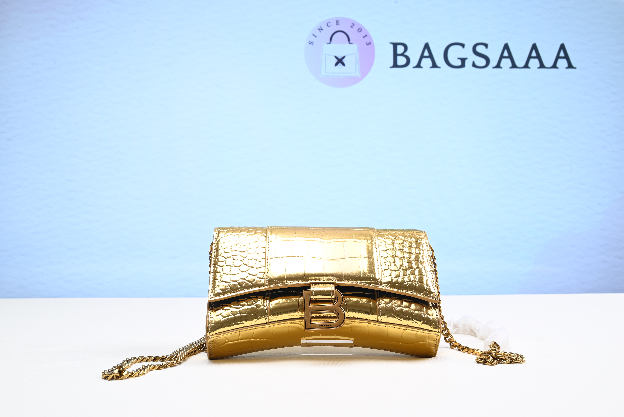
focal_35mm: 37
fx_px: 642
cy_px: 208
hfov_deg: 51.9
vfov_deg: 36.0
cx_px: 312
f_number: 16
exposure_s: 1/2
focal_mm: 37
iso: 100
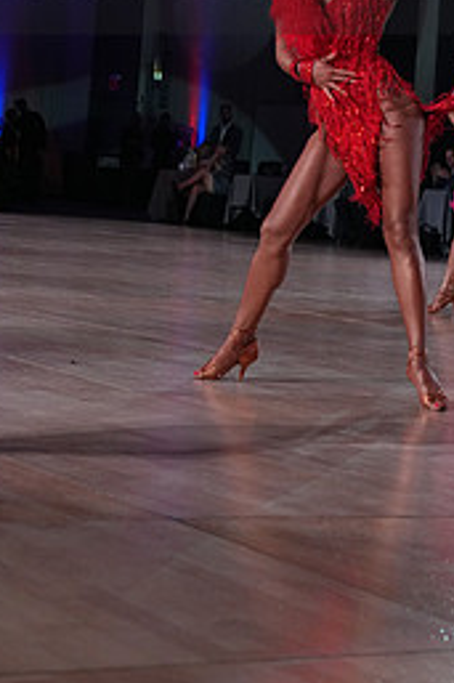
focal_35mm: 104
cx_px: 155
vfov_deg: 18.9
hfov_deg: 13.1
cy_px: -53
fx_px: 1970
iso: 2500
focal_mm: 46
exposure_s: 1/400
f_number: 5
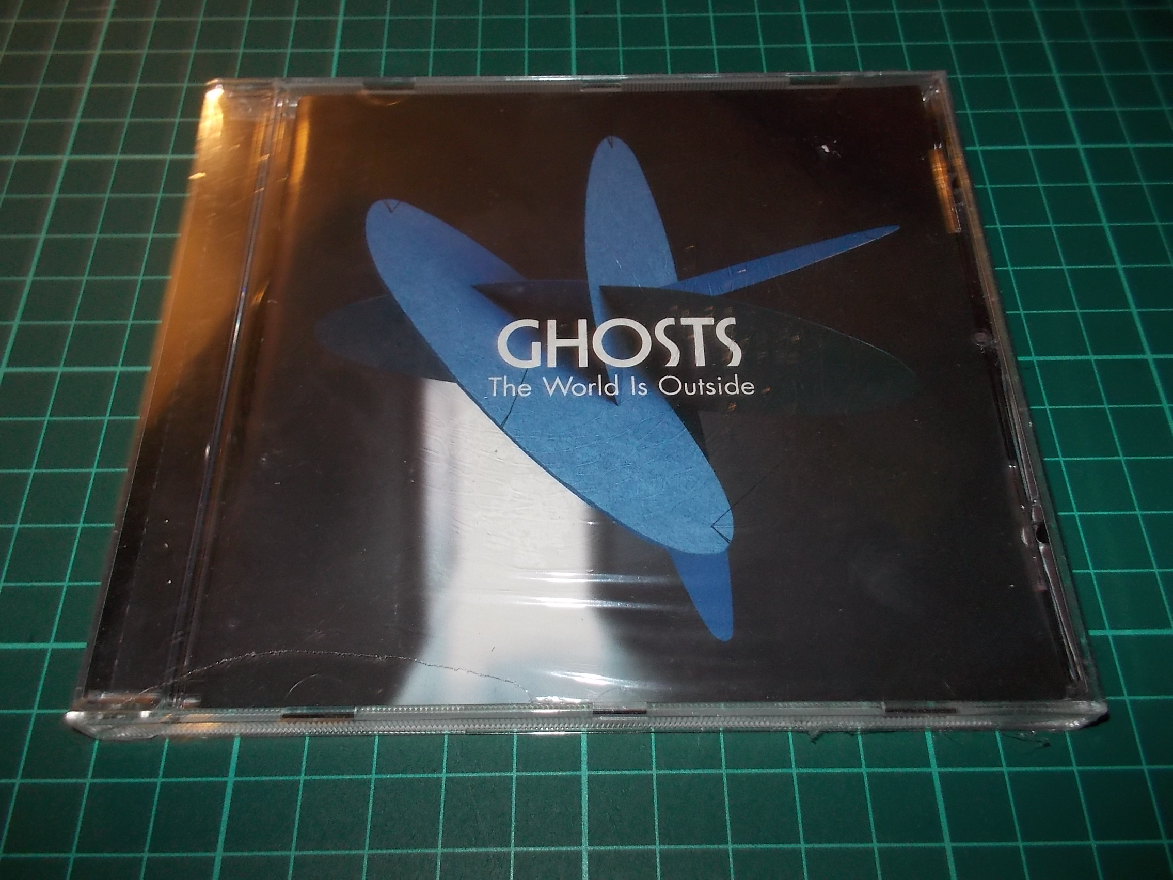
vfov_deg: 48.2
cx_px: 586
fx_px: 983
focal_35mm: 29
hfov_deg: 61.7
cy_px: 440
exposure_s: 1/30
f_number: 3.3
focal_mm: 4.1
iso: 200
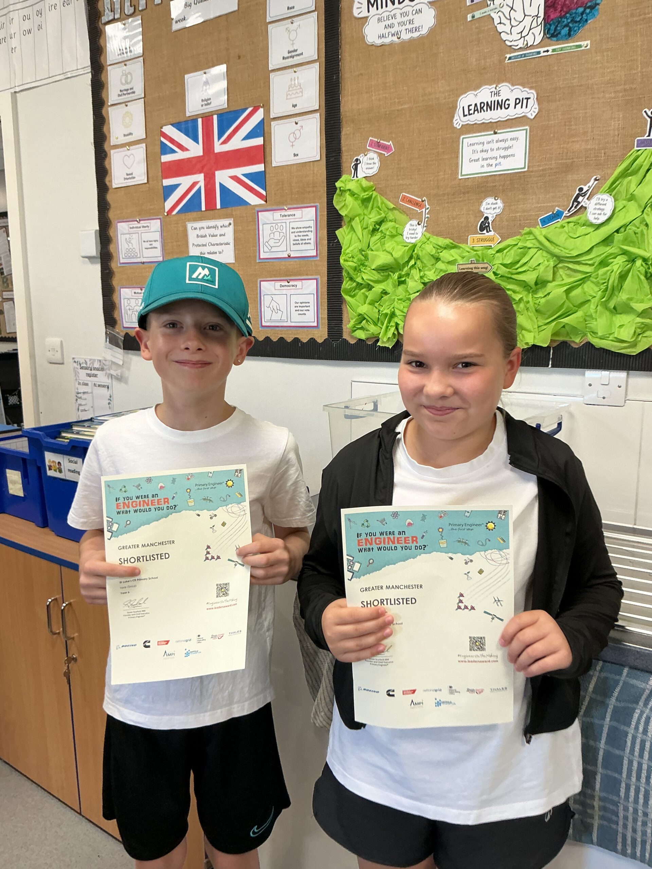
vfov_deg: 61.7
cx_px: 326
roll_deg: +0.2
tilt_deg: -10.6
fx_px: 728
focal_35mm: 29
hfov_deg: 48.2
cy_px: 434
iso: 64
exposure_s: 1/60
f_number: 1.8
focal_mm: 3
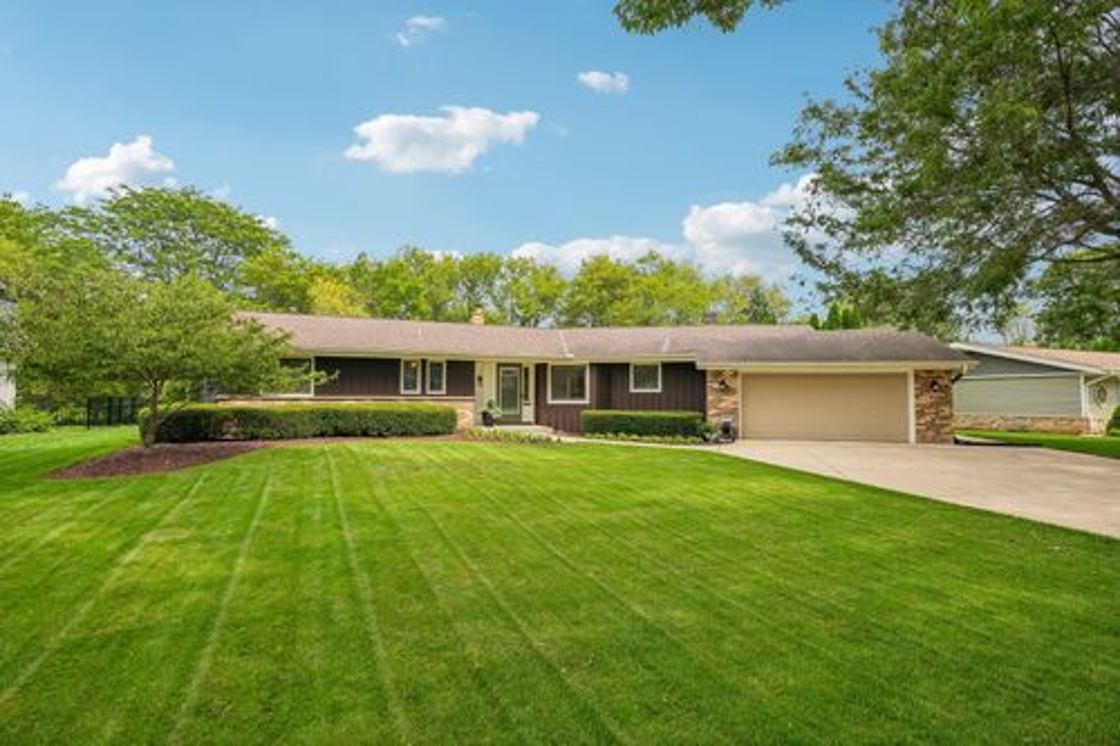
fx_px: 575
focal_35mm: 18
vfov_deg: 65.9
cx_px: 560
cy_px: 373
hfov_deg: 88.5
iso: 100
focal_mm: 18.5
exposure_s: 1/250
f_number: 6.3
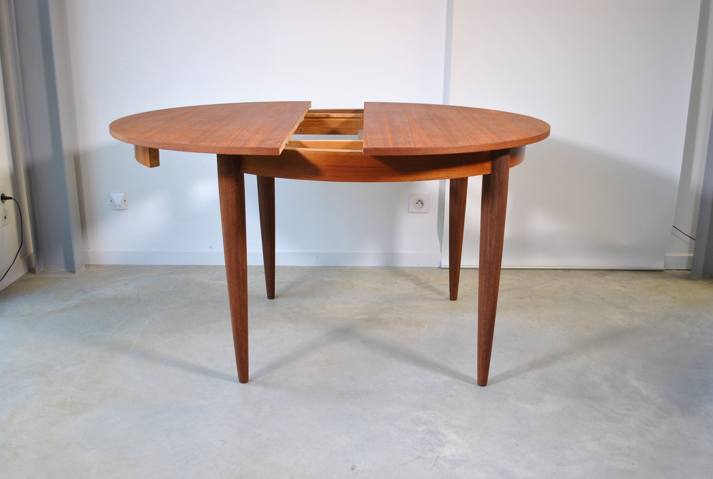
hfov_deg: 53.0
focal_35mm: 36
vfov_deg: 37.0
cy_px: 240
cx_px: 356
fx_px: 714
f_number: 4.5
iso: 200
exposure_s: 1/25
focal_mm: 24
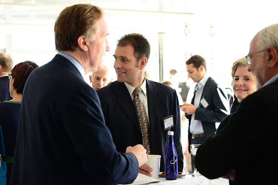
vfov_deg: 19.5
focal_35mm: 70
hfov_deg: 28.8
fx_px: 541
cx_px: 139
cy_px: 92
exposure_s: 1/500
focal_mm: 70
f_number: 4
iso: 1600
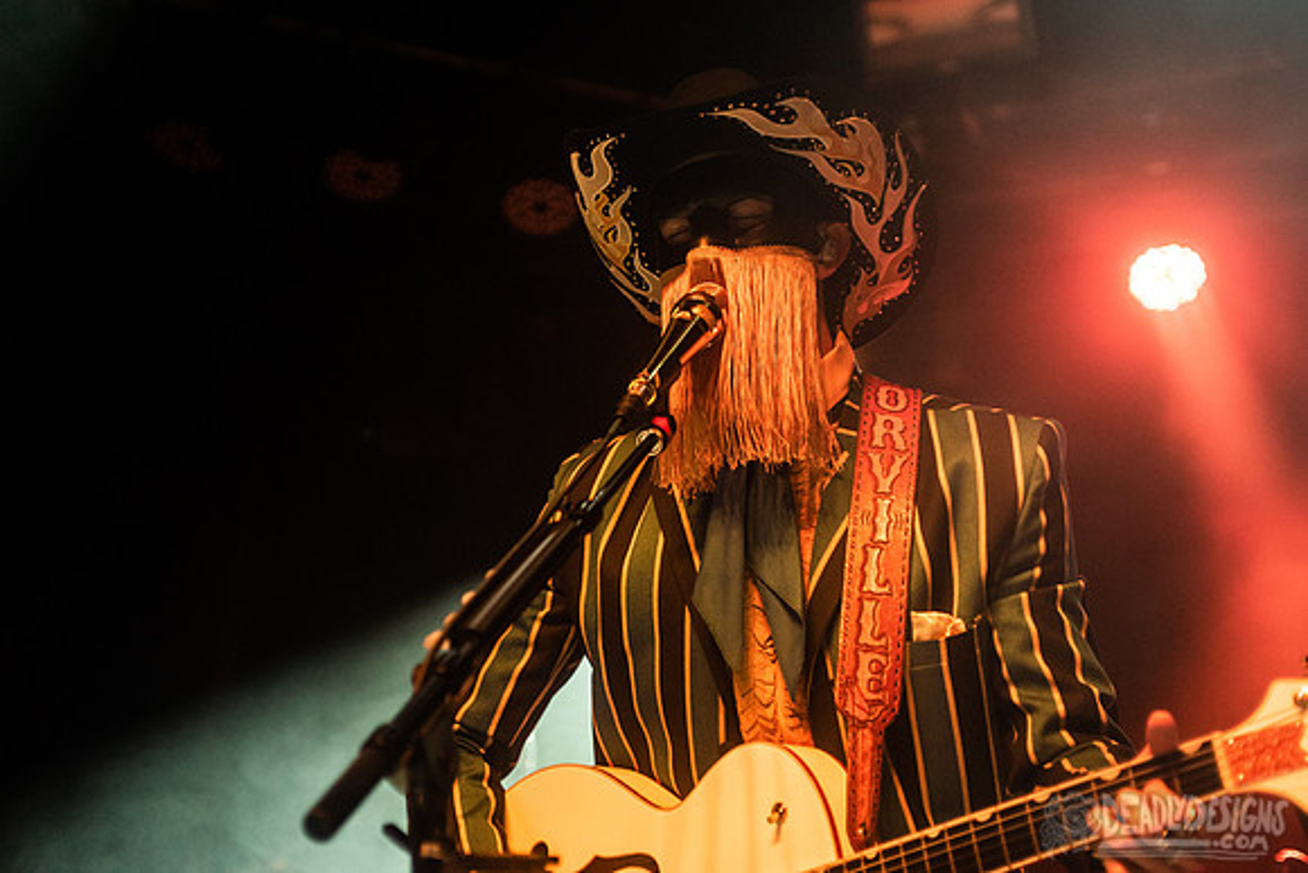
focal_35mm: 70
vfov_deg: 19.5
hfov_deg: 28.8
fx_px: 2544
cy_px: 436
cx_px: 654
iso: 3200
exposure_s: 1/250
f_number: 3.2
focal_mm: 70
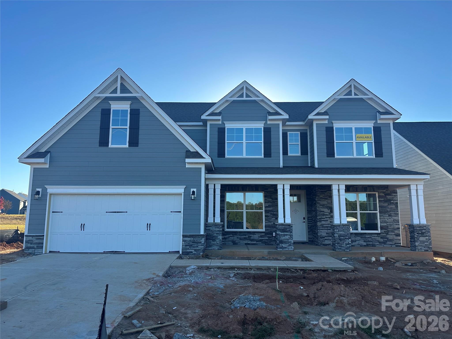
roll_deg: -0.3
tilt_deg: +8.5
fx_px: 313
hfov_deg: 71.6
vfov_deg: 56.8
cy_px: 170
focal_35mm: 24
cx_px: 226
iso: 80
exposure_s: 1/2469
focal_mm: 6.86
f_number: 1.78
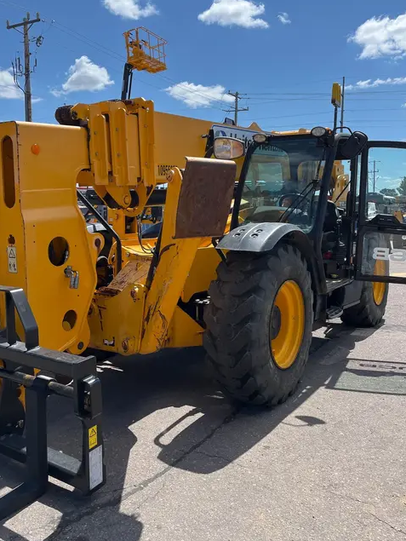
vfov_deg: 59.8
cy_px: 242
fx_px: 469
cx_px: 206
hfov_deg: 46.8
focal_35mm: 30
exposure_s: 1/3215
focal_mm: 5.1
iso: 50
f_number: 1.6
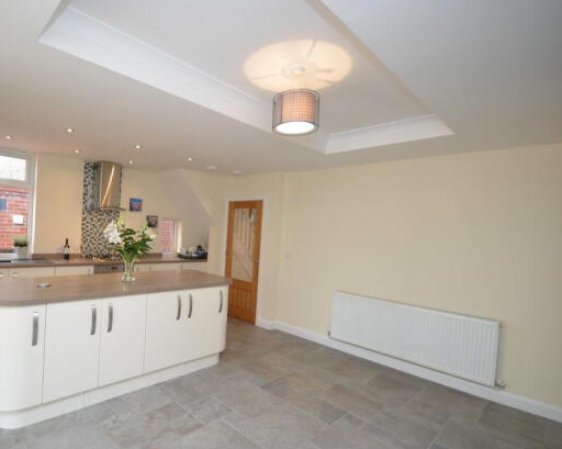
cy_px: 237
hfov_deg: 84.7
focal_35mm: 18
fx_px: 299
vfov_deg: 73.7
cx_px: 210
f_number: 4
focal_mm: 10
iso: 400
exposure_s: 1/60
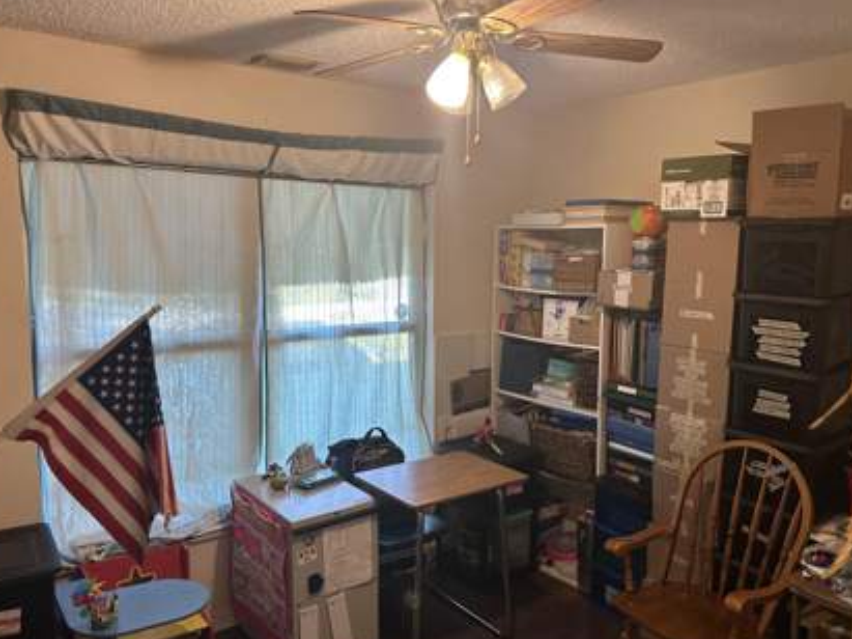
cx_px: 433
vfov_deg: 49.7
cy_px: 337
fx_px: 689
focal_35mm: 28
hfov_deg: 63.5
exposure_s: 1/60
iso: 400
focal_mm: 6.86
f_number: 1.78
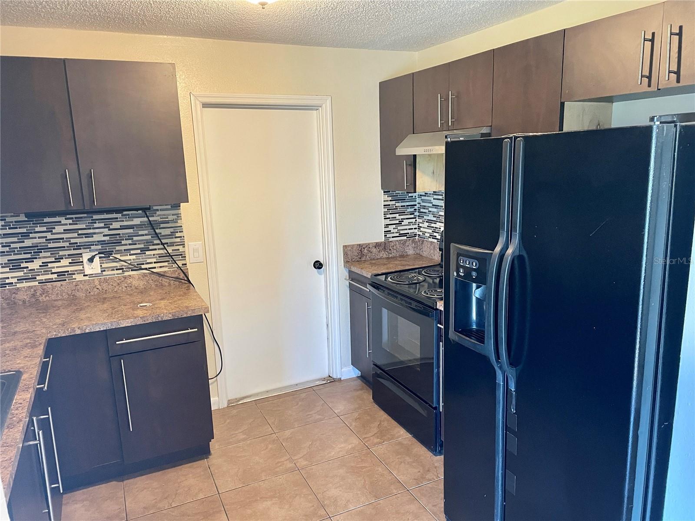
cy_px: 260
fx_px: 522
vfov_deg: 53.1
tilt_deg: -11.6
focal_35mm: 26
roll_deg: +2.3
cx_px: 348
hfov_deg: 67.3
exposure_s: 1/60
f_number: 1.6
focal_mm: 4.2
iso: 320
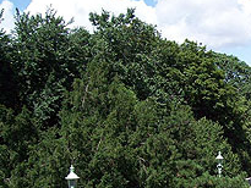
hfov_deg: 23.6
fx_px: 573
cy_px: 161
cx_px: 256
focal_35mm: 79
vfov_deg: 18.4
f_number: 4.8
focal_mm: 6
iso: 80
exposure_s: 1/449
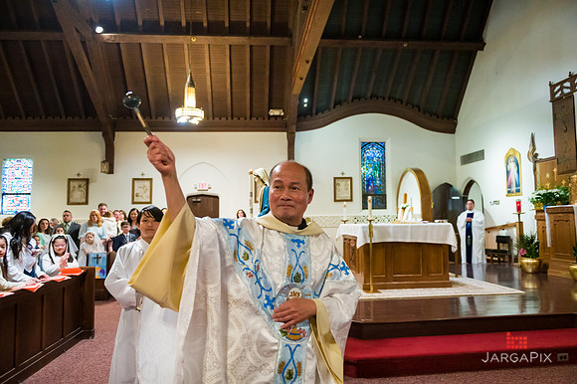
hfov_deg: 73.8
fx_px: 384
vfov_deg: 53.1
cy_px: 192
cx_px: 288
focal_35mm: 24
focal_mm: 24
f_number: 3.2
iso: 5000
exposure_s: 1/200
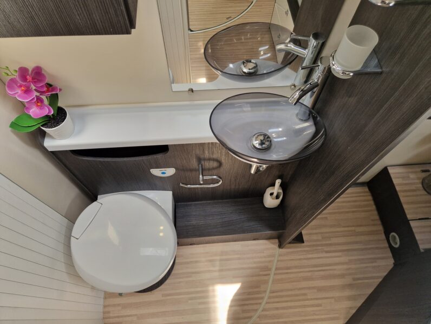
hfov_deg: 73.9
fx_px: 286
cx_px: 216
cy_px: 162
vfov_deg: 58.9
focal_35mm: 23
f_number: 1.8
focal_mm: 5.4
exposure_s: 1/180
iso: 200
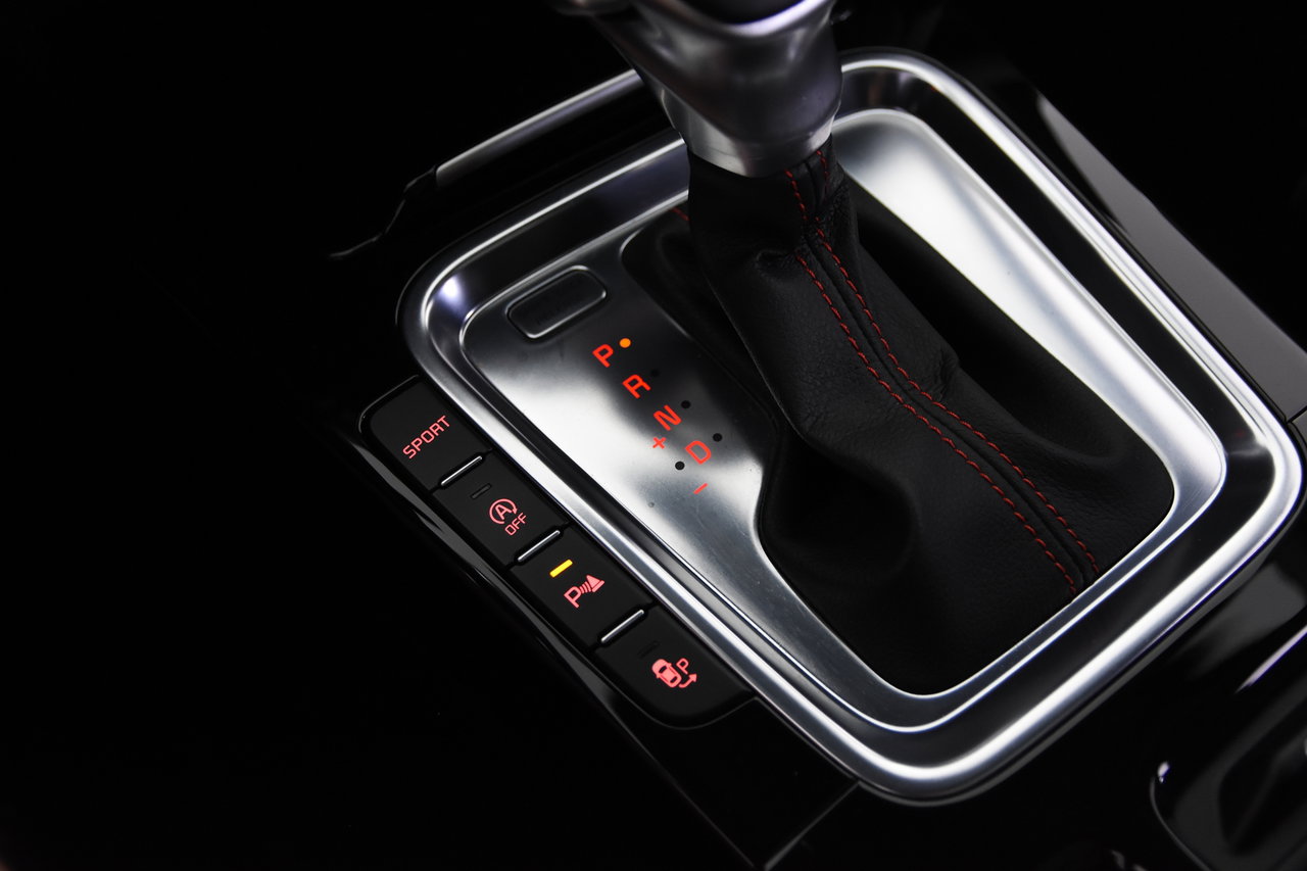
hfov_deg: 42.3
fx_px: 1688
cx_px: 654
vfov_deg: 28.9
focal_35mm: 46
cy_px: 436
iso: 1800
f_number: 3.3
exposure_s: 1/50
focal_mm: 31
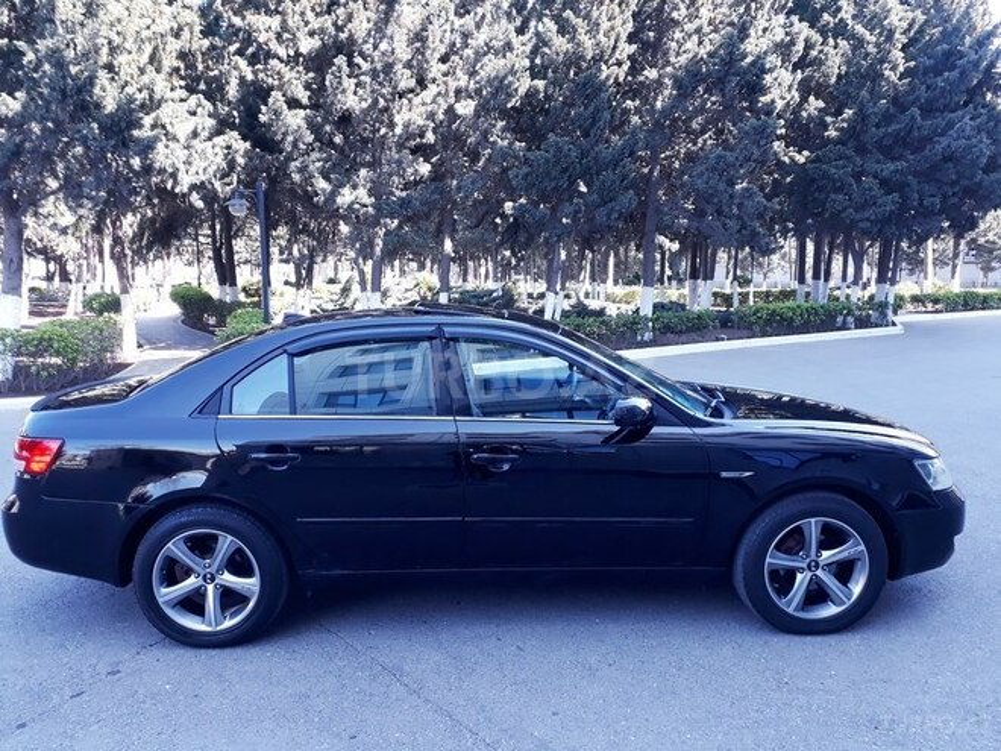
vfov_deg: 51.4
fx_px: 781
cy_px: 376
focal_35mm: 27
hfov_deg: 65.3
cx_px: 500
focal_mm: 3.6
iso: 50
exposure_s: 1/100
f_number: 1.9
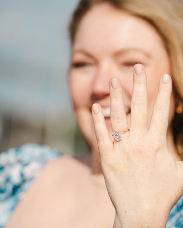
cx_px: 116
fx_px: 2057
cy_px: 109
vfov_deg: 6.4
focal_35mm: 304
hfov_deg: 5.1
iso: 100
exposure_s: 1/1000
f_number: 5.6
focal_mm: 200
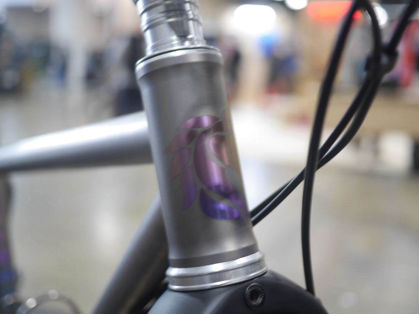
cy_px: 157
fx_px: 484
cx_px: 210
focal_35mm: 40
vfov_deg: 36.0
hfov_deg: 46.8
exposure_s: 1/25
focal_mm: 20
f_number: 1.7
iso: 200
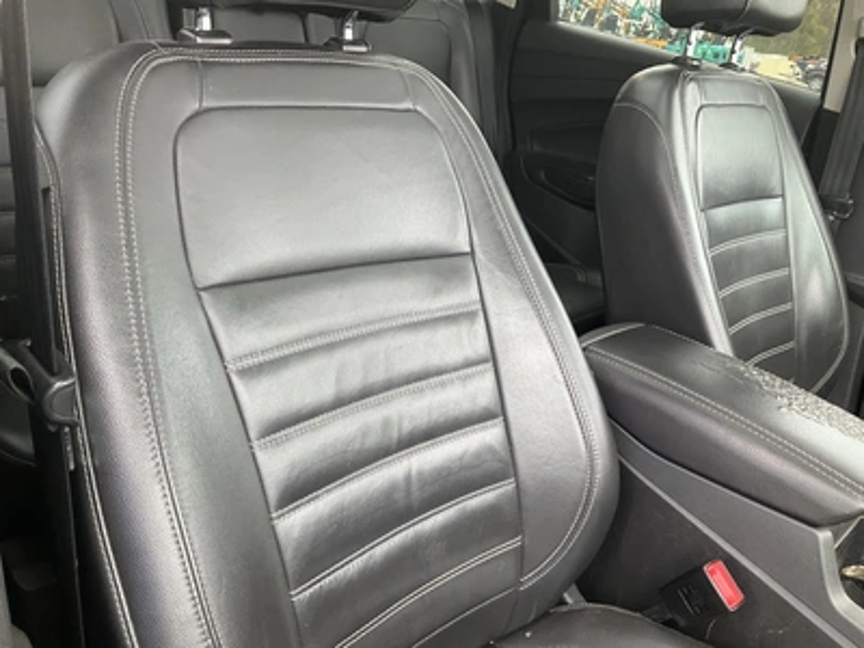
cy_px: 324
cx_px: 432
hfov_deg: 61.7
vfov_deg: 48.2
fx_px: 724
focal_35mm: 29
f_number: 1.8
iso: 64
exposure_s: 1/94
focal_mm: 3
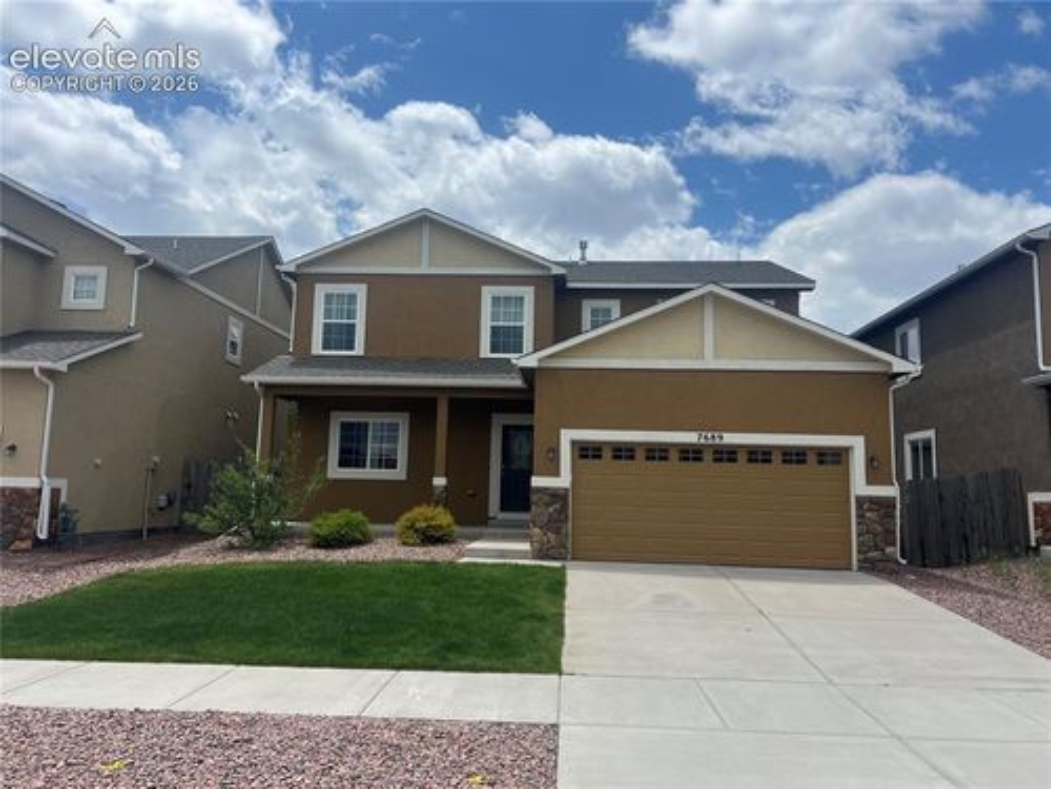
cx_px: 526
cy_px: 394
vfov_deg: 53.1
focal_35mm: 26
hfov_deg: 67.3
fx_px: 789
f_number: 1.5
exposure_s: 1/6579
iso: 50
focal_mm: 5.7
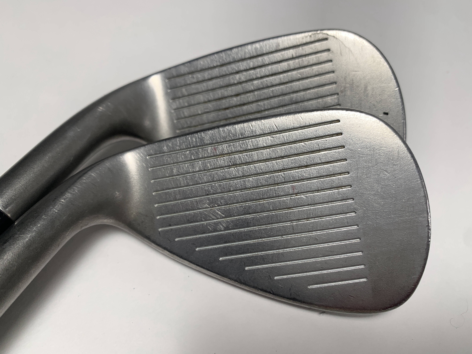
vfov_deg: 53.1
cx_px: 236
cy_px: 177
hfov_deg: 67.3
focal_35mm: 26
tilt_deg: -52.0
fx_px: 355
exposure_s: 1/439
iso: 25
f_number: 1.8
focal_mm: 4.25
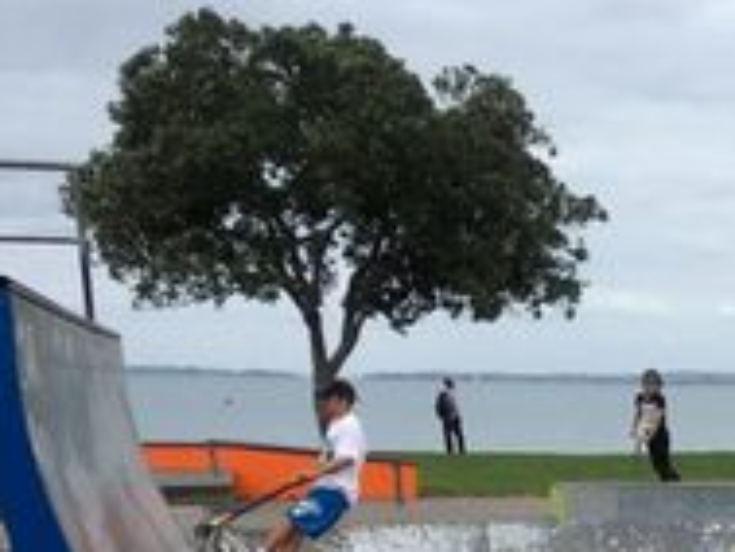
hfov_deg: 19.2
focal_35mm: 92
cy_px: 840
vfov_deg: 14.9
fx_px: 1955
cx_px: 1038
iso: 25
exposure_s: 1/1374
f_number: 2.2
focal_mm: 4.15
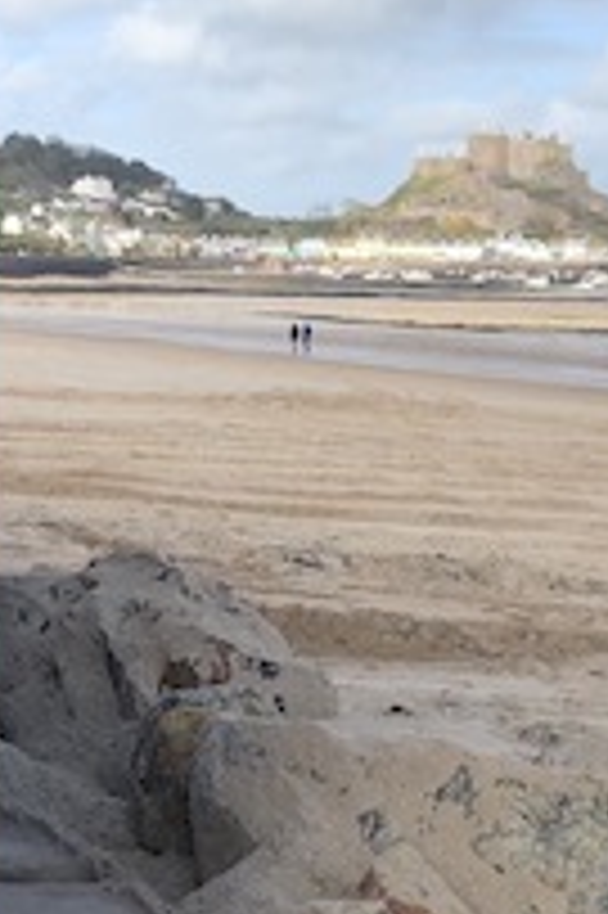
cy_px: 396
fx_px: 2182
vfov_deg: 23.6
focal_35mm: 86
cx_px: 140
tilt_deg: -3.4
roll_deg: -0.7
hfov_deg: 15.8
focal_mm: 3.99
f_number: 1.8
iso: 20
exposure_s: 1/1567
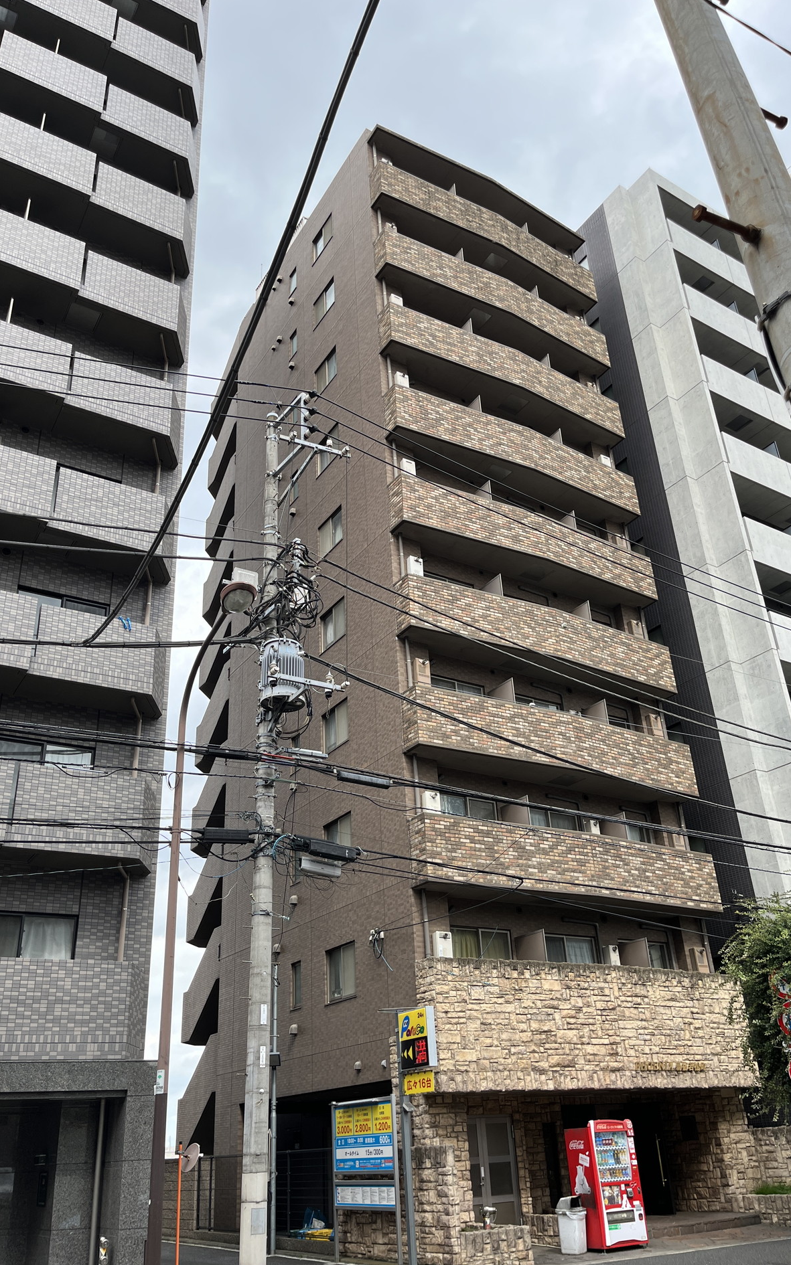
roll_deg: +1.7
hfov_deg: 44.5
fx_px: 966
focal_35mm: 28
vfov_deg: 66.5
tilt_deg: +28.2
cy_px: 639
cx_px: 395
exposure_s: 1/878
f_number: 1.6
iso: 50
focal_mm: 5.1
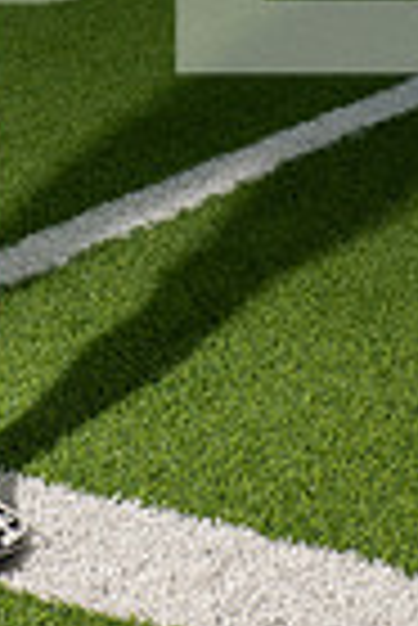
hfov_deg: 8.1
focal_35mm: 168
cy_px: -378
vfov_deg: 11.6
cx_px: -180
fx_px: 2919
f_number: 7.1
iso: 200
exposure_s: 1/320
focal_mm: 52
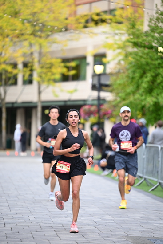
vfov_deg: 12.1
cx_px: 82
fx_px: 1154
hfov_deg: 8.1
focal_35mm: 170
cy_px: 122
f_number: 2.8
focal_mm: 170
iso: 1000
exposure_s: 1/1600
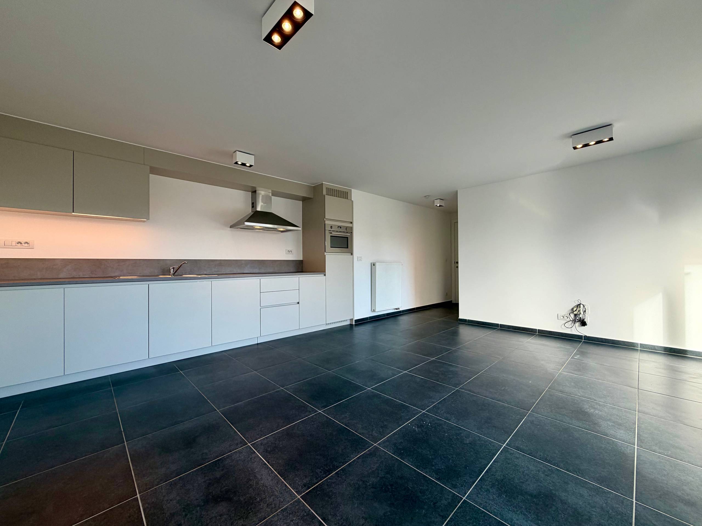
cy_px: 263
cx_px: 351
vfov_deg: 85.7
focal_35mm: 14
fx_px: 284
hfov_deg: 102.1
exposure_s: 1/121
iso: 100
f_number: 2.2
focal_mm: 2.22
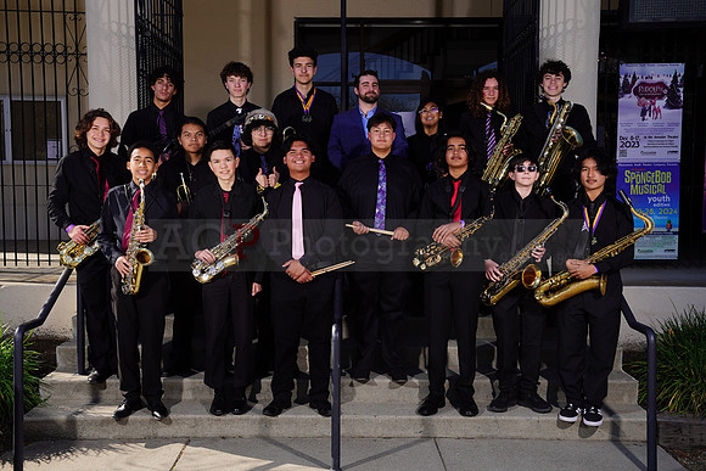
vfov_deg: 32.6
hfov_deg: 47.4
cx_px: 353
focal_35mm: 41
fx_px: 804
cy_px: 236
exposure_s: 1/250
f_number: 9
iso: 100
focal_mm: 41
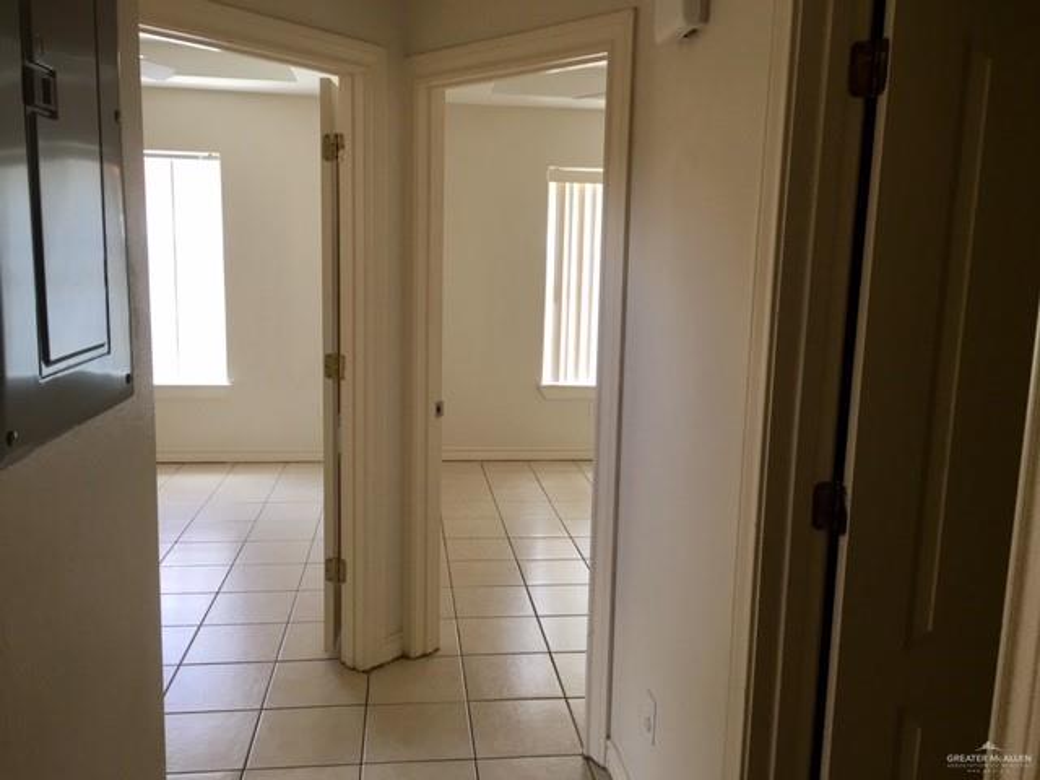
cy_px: 390
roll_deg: -2.5
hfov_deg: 61.7
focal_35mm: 29
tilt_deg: -8.9
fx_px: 871
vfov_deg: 48.2
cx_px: 520
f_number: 2.2
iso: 25
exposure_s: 1/15
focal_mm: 4.15
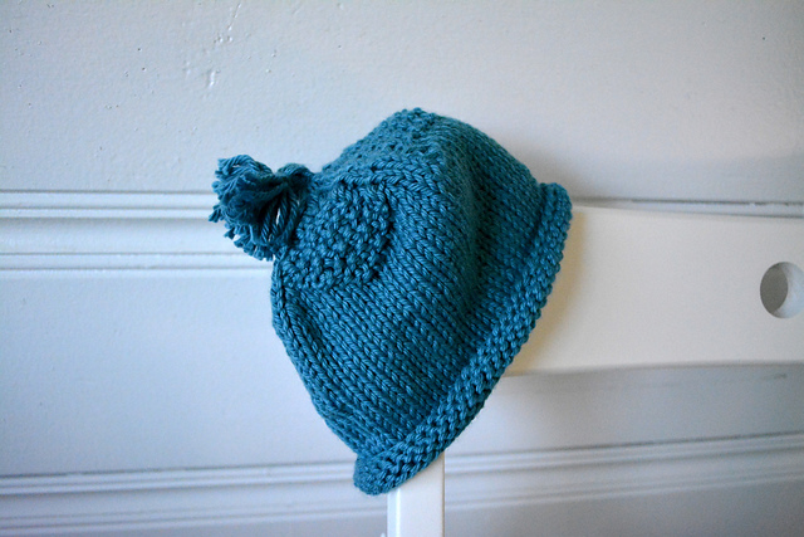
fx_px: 670
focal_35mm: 30
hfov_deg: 61.9
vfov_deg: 43.6
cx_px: 402
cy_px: 268
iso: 6400
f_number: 3.8
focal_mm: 20
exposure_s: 1/800
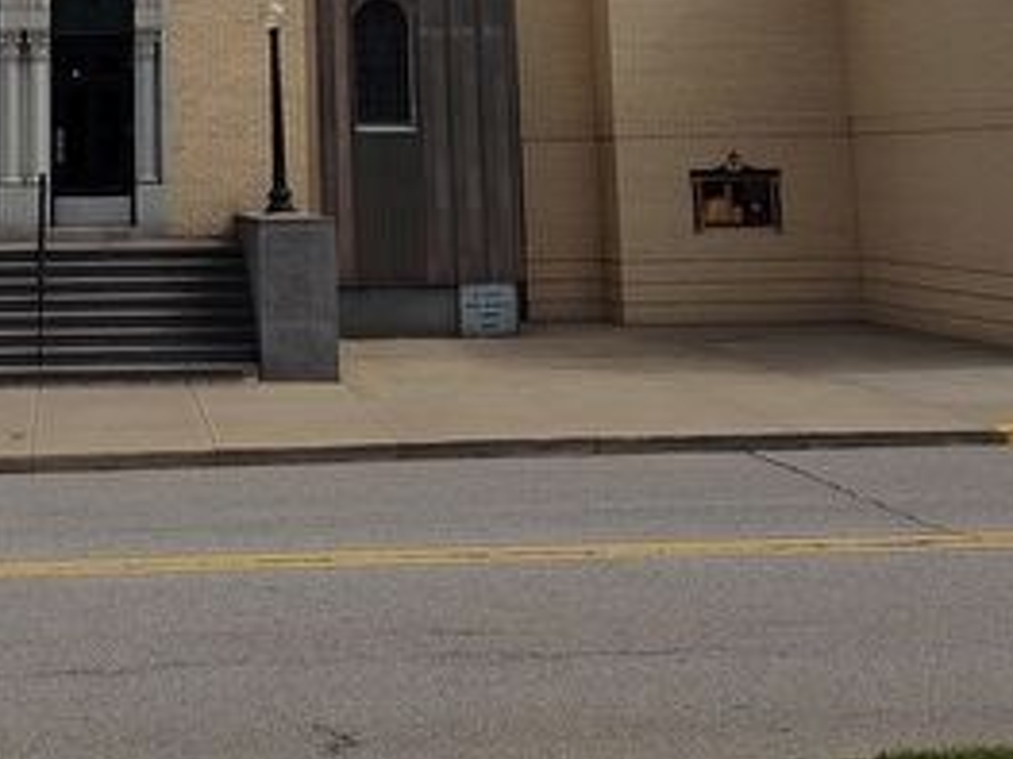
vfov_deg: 19.6
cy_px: -177
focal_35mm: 70
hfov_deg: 27.0
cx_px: 150
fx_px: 2048
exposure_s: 1/2087
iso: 100
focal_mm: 5.56
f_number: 1.8
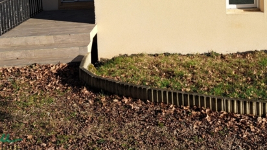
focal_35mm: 47
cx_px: 168
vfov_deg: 23.6
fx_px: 333
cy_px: -21
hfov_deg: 43.4
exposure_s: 1/1049
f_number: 1.8
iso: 50
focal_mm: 5.23
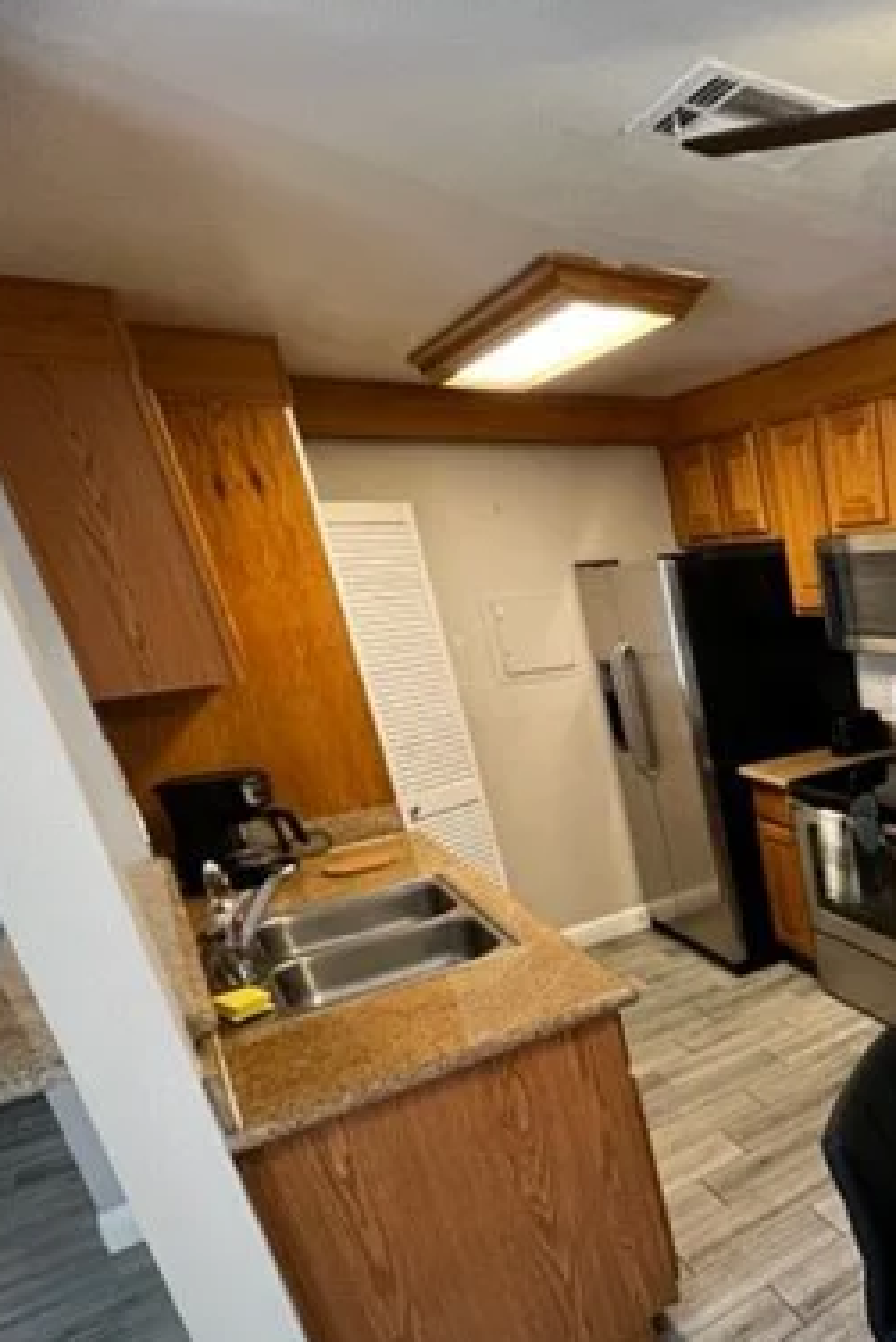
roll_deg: +3.0
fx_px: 858
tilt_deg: -18.4
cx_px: 1046
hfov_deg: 40.7
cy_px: 846
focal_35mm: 23
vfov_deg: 74.7
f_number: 1.8
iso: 320
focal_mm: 1.57
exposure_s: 1/60
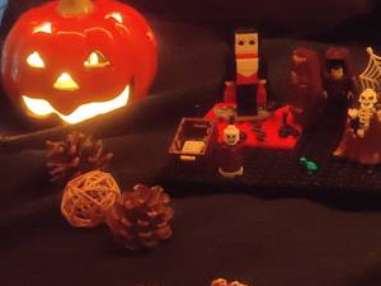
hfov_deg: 24.1
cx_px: 370
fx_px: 859
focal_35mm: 78
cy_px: 6
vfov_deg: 18.4
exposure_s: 1/14
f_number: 1.79
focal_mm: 4.74
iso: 9233
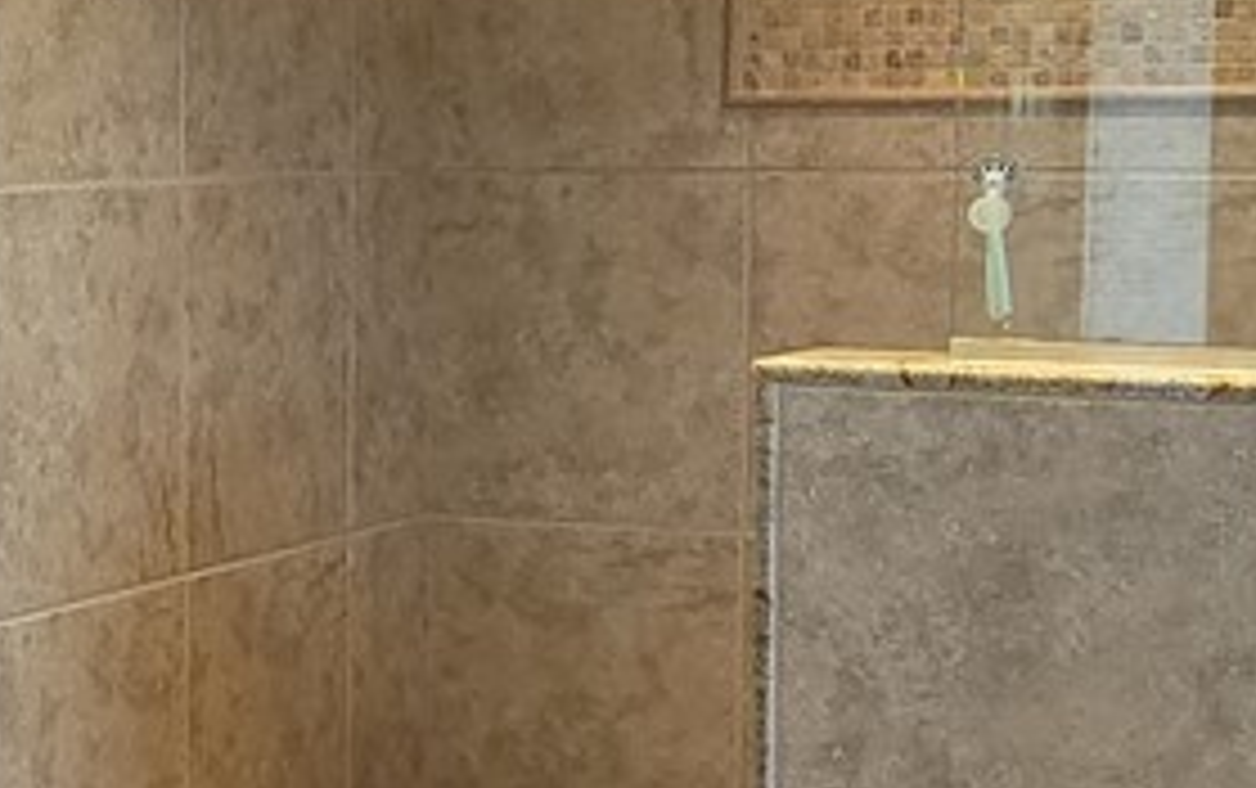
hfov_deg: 20.1
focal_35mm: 101
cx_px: 77
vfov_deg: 13.0
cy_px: 509
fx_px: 3461
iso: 100
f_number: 1.8
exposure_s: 1/40
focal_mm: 5.4
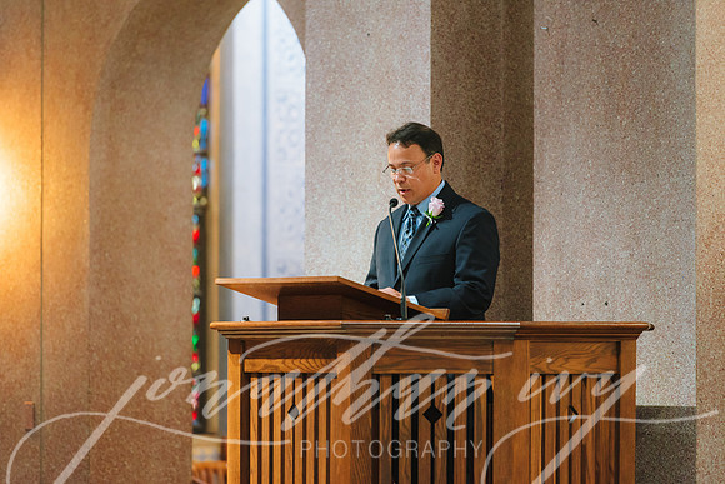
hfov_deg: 10.3
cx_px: 362
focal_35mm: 200
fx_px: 4029
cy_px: 242
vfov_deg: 6.9
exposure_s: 1/100
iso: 4000
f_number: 2.8
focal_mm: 200
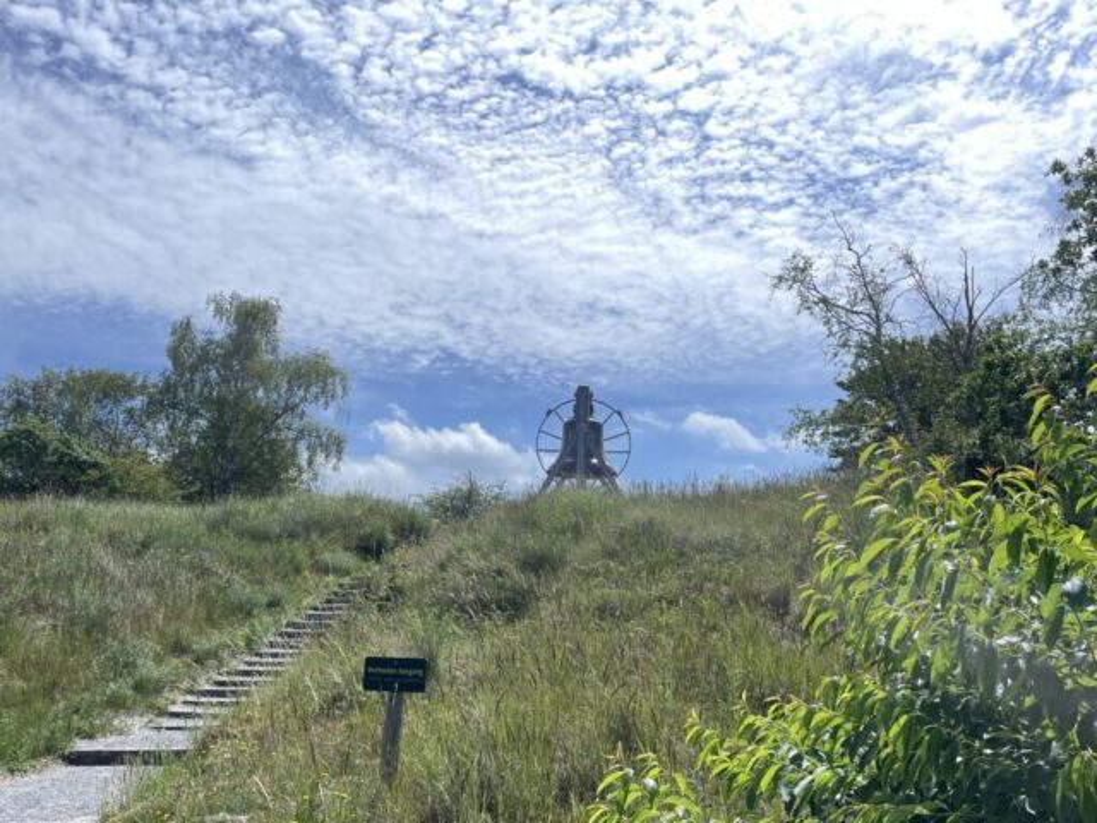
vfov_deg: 53.1
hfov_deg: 67.3
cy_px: 412
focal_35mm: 26
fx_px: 824
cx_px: 548
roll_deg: -2.0
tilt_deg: +12.1
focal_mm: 4.2
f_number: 1.6
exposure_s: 1/2257
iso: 32
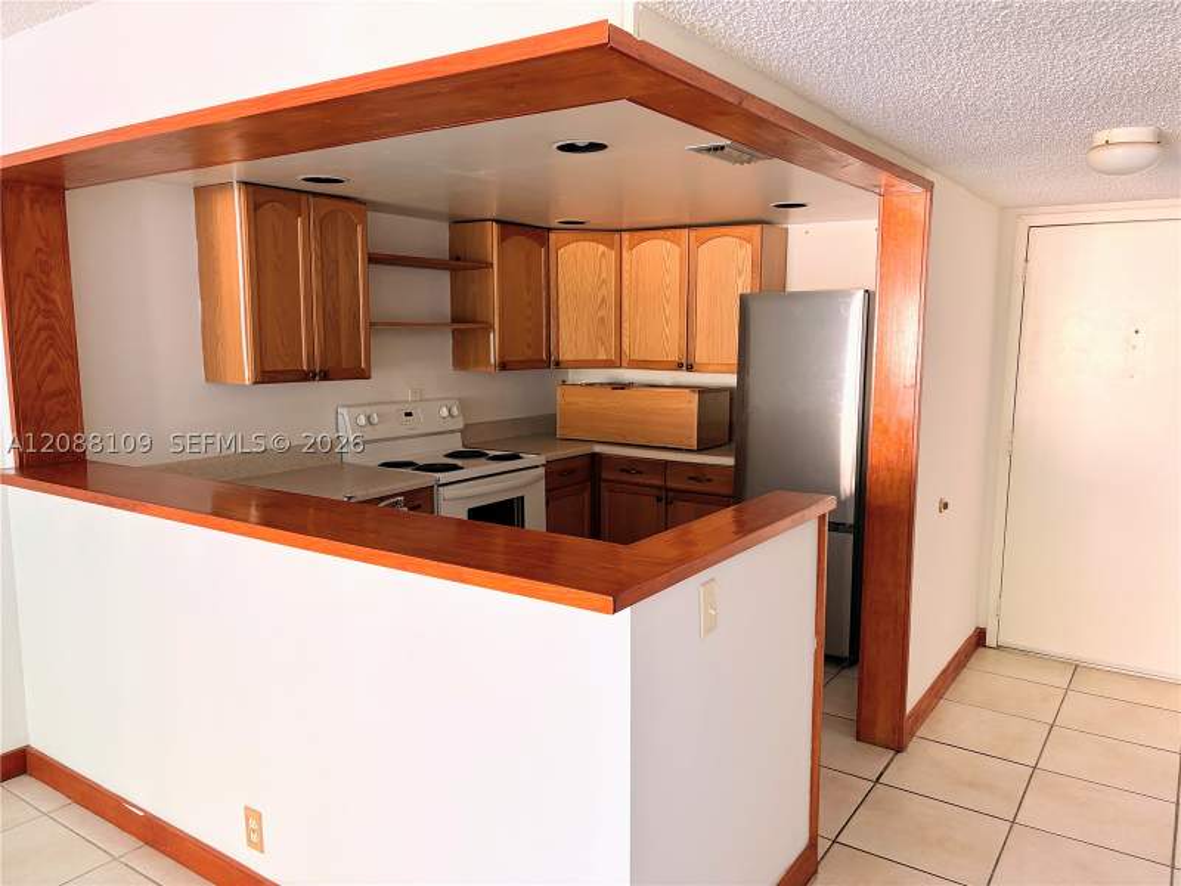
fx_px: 887
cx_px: 590
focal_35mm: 26
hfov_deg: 67.3
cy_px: 443
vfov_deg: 53.1
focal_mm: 5.96
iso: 160
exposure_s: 1/60
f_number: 1.6
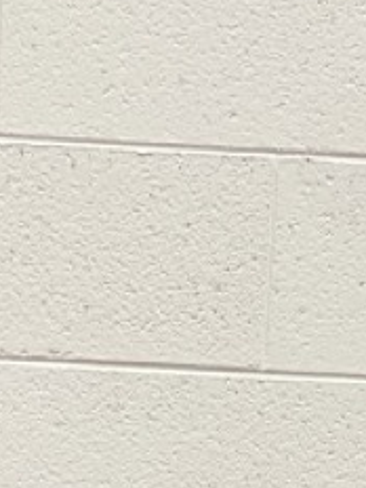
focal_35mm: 287
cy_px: 1214
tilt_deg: -5.3
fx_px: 4046
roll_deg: -3.4
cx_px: -187
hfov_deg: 5.1
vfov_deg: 6.5
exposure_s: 1/121
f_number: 2
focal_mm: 6
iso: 64
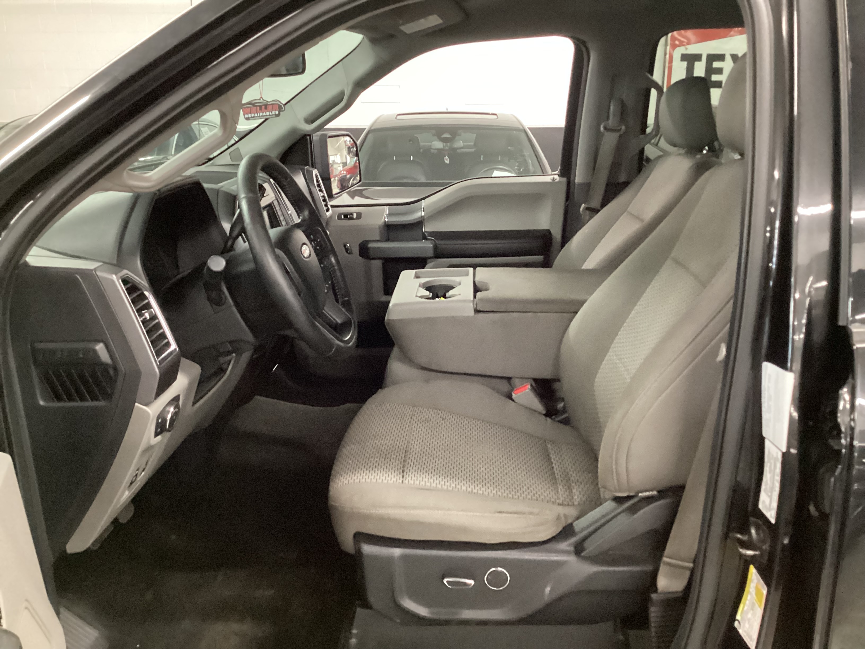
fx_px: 775
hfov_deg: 58.4
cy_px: 324
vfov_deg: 45.4
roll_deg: +0.5
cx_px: 432
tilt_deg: -15.5
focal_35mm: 31
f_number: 2.4
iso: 800
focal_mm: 3.3
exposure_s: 1/25
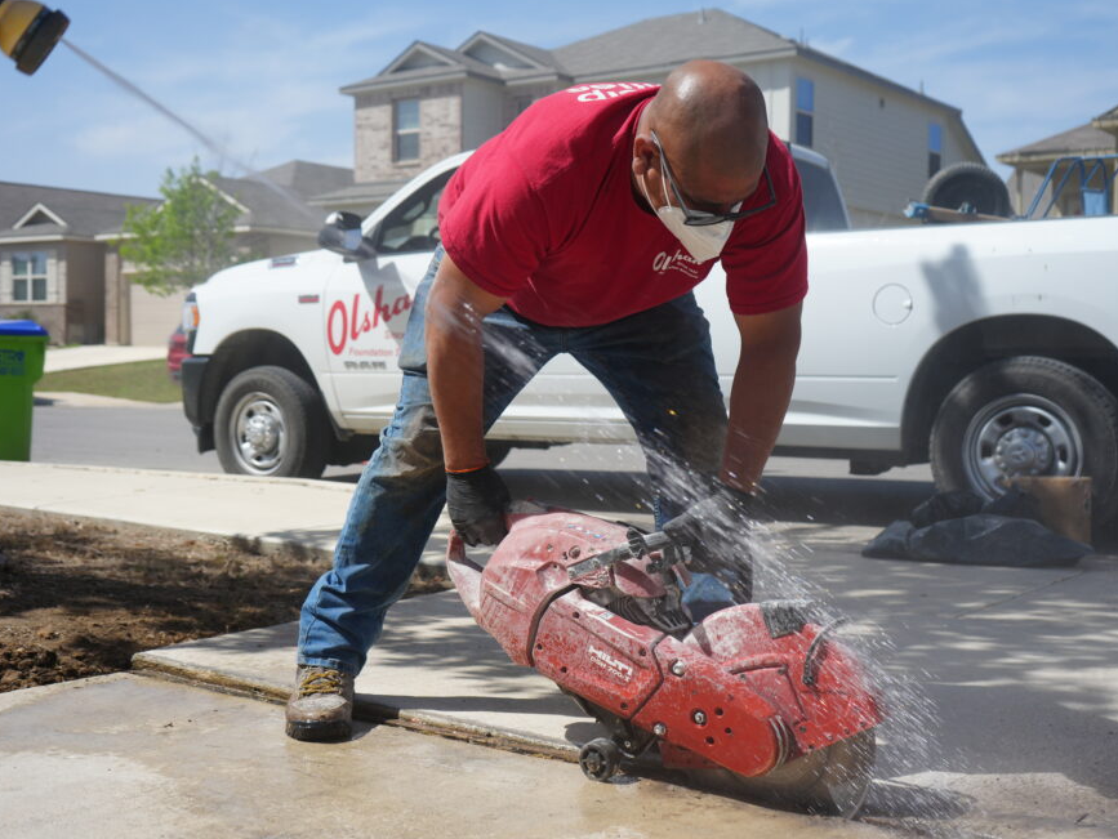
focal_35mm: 42
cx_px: 569
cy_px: 413
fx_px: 1357
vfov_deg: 34.4
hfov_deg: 44.8
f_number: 5
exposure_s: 1/800
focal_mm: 37
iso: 100
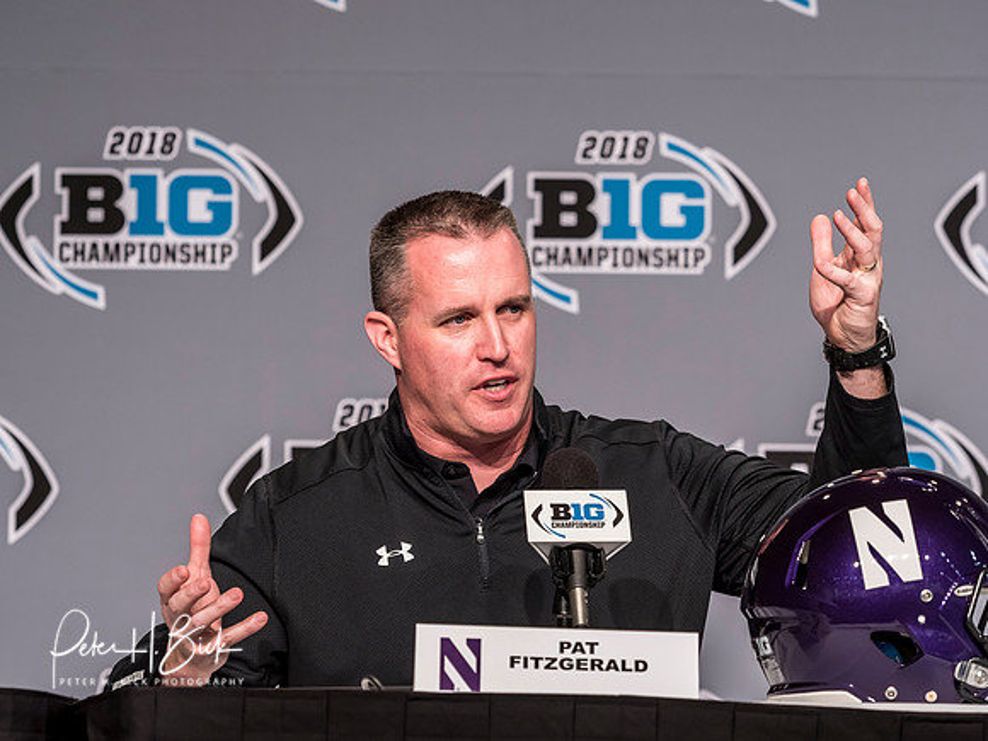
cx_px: 494
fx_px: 7220
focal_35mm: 253
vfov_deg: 5.9
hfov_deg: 7.8
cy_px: 370
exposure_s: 1/200
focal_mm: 120
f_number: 4
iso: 800
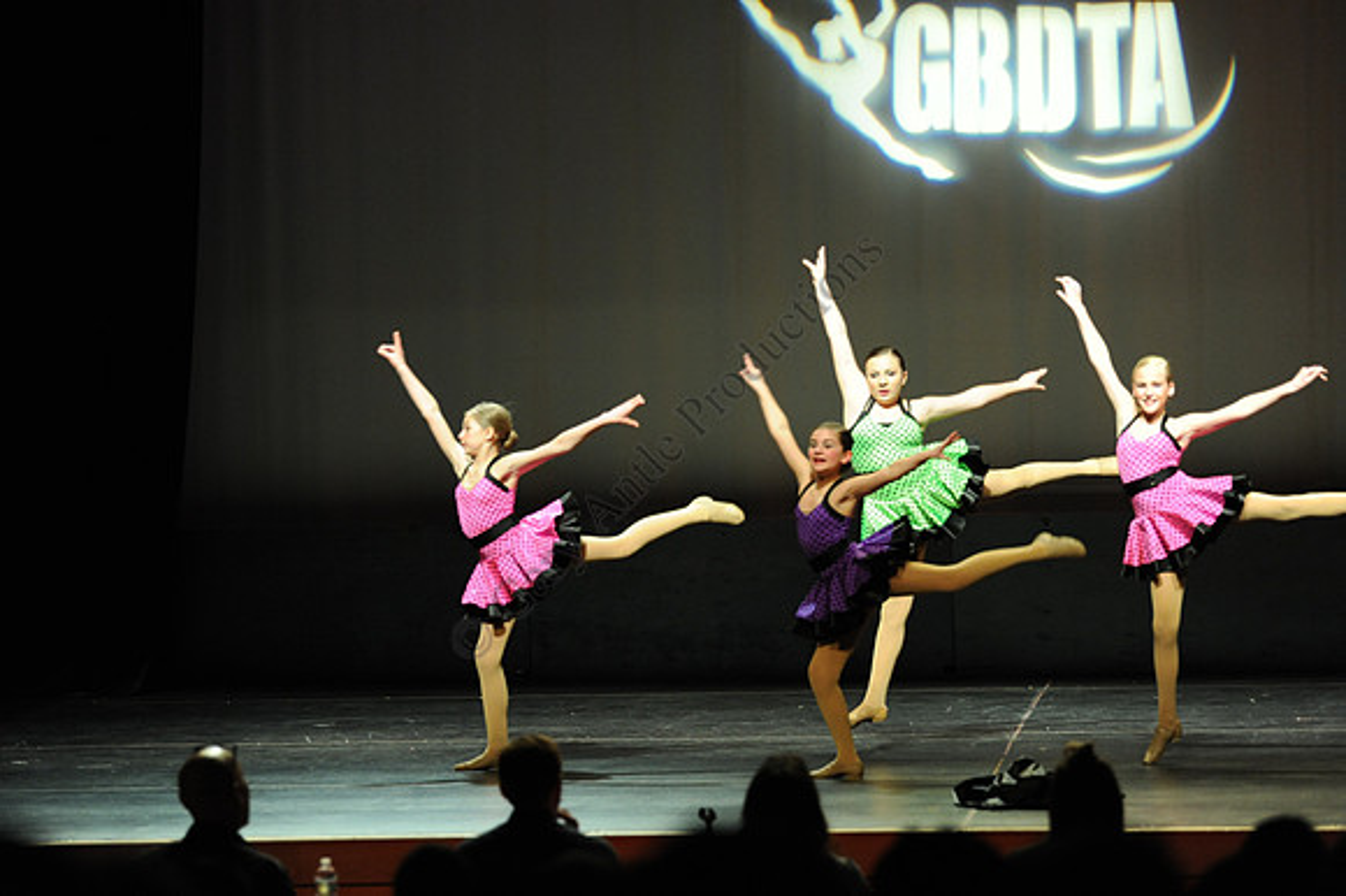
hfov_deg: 16.8
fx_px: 4559
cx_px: 673
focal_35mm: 122
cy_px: 448
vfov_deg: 11.2
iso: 2500
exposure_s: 1/320
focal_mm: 122
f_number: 2.8
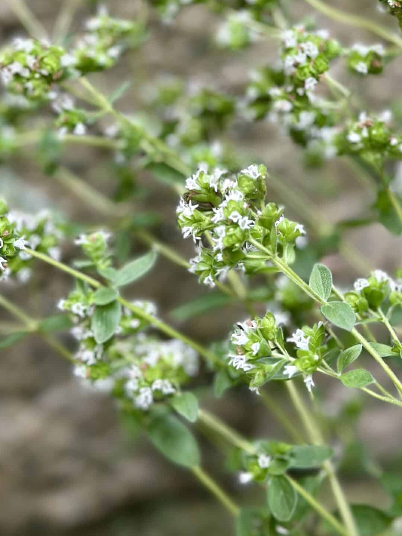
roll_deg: -1.8
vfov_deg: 22.6
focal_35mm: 85
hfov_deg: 17.3
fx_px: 1317
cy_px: 73
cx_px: 256
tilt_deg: -31.2
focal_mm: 6.86
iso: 64
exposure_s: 1/178
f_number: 1.78
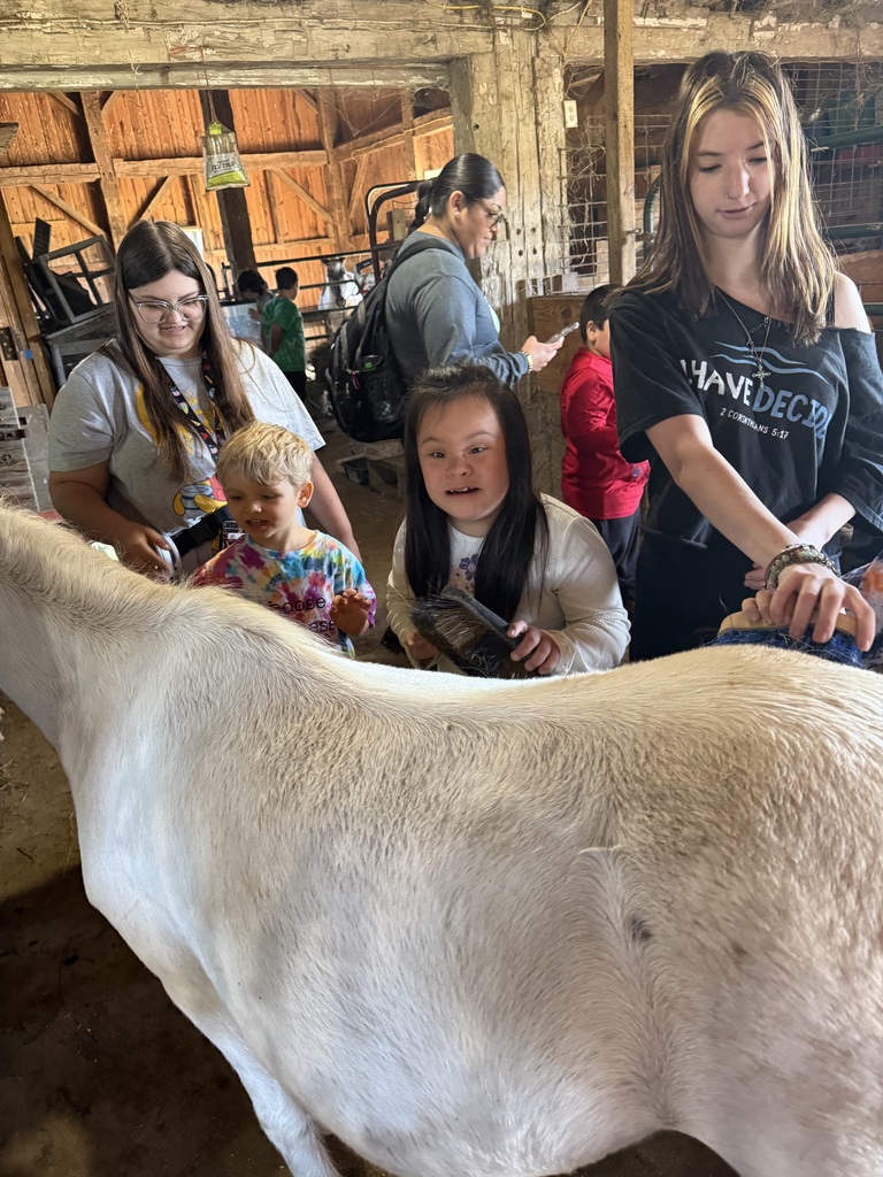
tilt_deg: -21.1
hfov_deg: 56.8
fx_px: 816
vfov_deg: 71.6
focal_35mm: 24
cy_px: 588
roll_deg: +7.3
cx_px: 442
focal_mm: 6.76
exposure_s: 1/60
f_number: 1.78
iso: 400
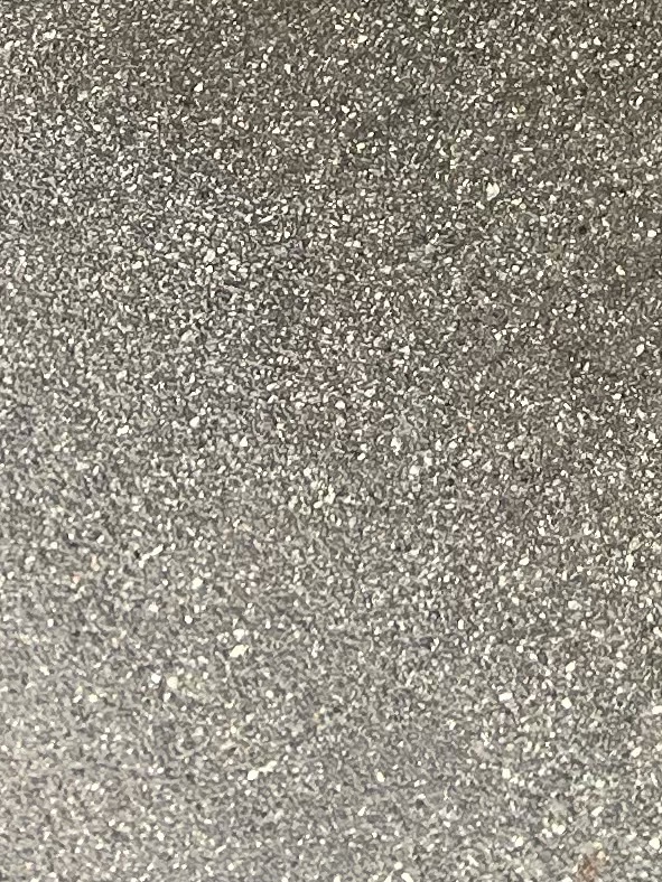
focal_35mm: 133
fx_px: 3391
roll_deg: +0.1
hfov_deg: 10.7
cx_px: 1057
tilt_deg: -21.6
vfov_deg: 11.8
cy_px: -1314
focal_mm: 5.7
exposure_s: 1/238
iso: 50
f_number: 1.5
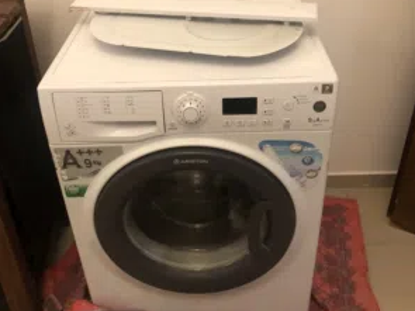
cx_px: 208
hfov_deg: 49.0
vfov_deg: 37.4
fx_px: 455
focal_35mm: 38
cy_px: 114
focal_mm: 4
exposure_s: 1/15
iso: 64
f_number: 1.8
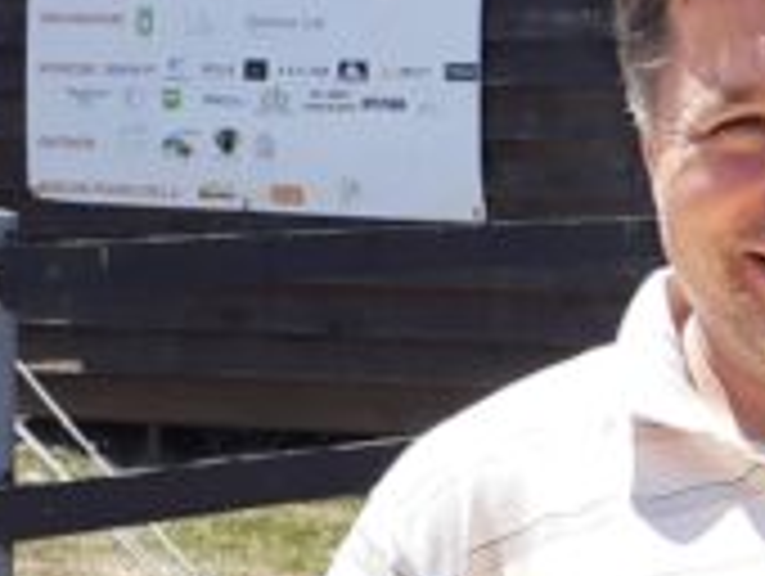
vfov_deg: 11.7
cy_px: 410
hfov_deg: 14.9
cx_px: 976
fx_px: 2811
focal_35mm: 127
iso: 40
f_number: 1.9
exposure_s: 1/1009
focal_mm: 3.6
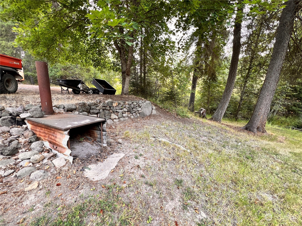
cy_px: 113
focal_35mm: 13
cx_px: 151
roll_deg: -3.1
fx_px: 113
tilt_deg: -10.9
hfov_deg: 106.2
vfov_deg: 89.9
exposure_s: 1/99
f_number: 1.8
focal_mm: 1.57
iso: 50
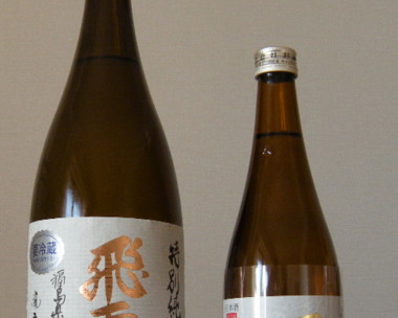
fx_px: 848
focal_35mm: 72
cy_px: 211
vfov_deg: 21.2
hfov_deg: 26.4
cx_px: 176
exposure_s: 1/59.8
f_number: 3.8
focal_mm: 5.9
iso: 154
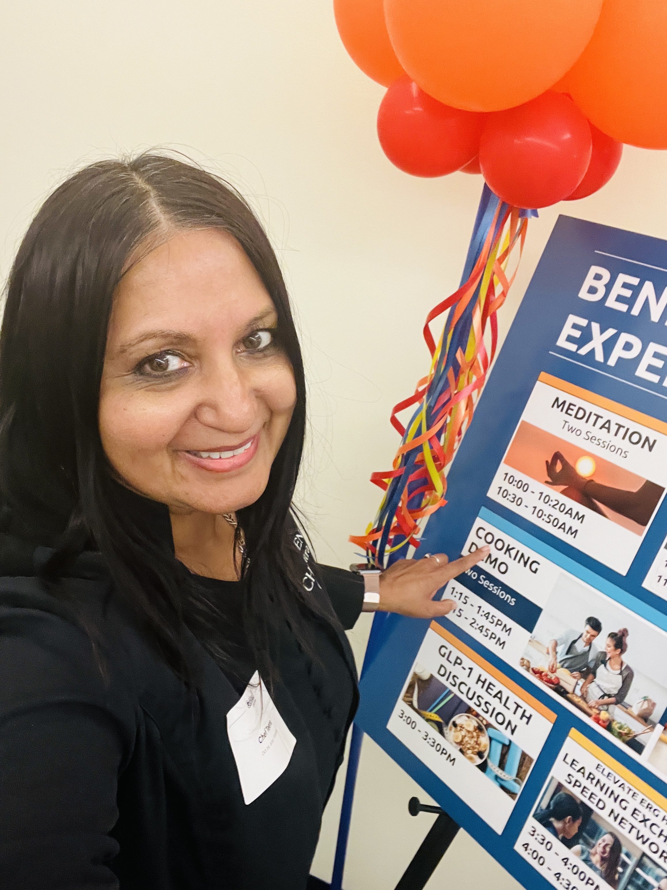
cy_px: 445
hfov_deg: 46.8
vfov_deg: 60.0
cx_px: 334
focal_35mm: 30
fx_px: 771
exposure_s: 1/40
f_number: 2.2
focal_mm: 2.71
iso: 400
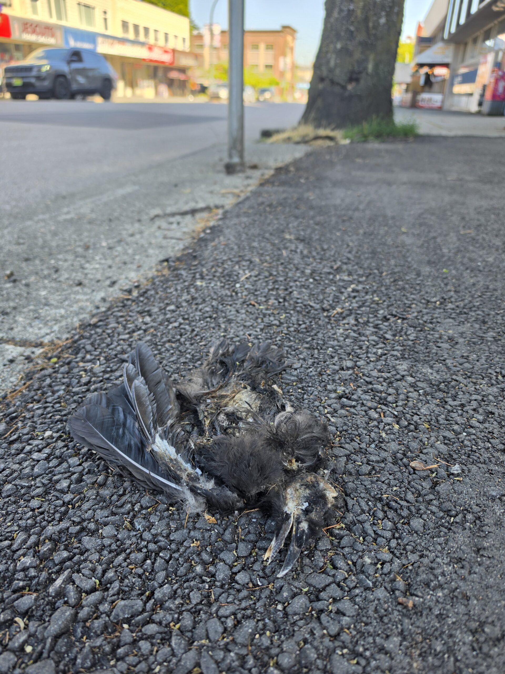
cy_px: 337
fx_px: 447
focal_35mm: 23
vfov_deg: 73.9
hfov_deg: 58.9
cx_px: 252
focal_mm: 6.5
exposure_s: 1/218
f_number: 1.4
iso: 10
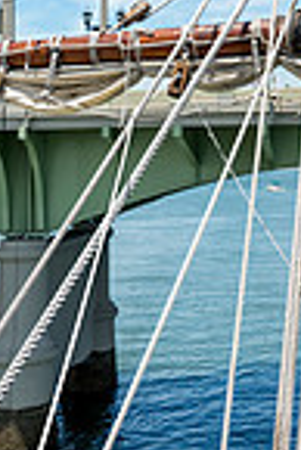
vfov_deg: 22.8
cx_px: 341
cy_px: 50
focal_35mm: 87
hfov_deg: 15.3
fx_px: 1088
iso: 110
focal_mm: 28
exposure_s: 1/250
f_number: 8
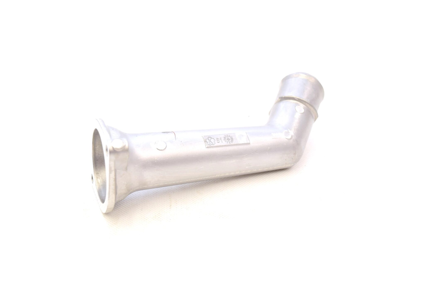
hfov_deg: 46.4
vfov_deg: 31.9
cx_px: 212
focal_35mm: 42
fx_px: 496
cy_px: 142
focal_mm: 28
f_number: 6.3
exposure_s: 1/160
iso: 400
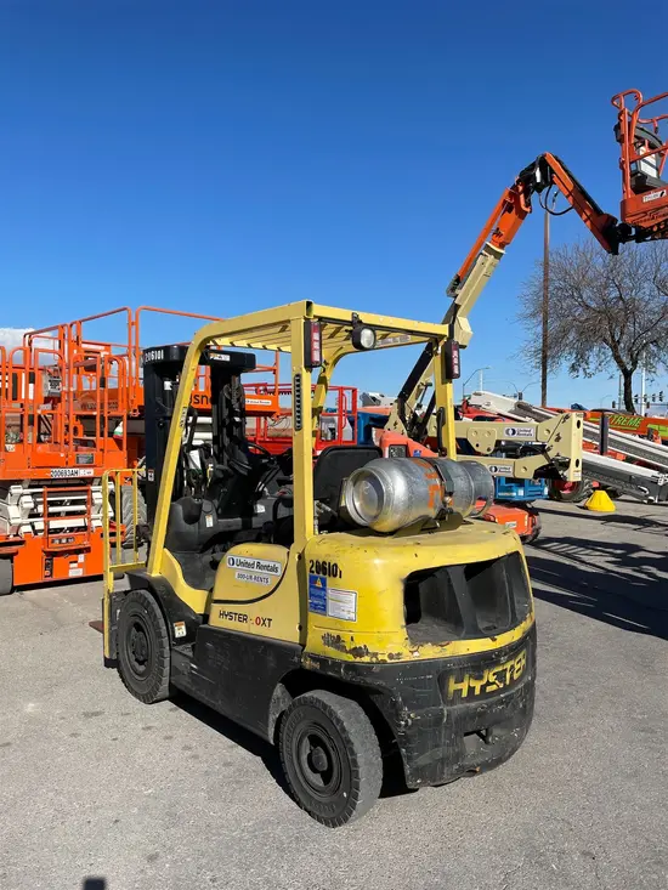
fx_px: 669
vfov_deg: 67.3
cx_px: 334
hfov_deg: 53.1
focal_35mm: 26
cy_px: 445
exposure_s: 1/5051
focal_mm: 4.2
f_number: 1.6
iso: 32
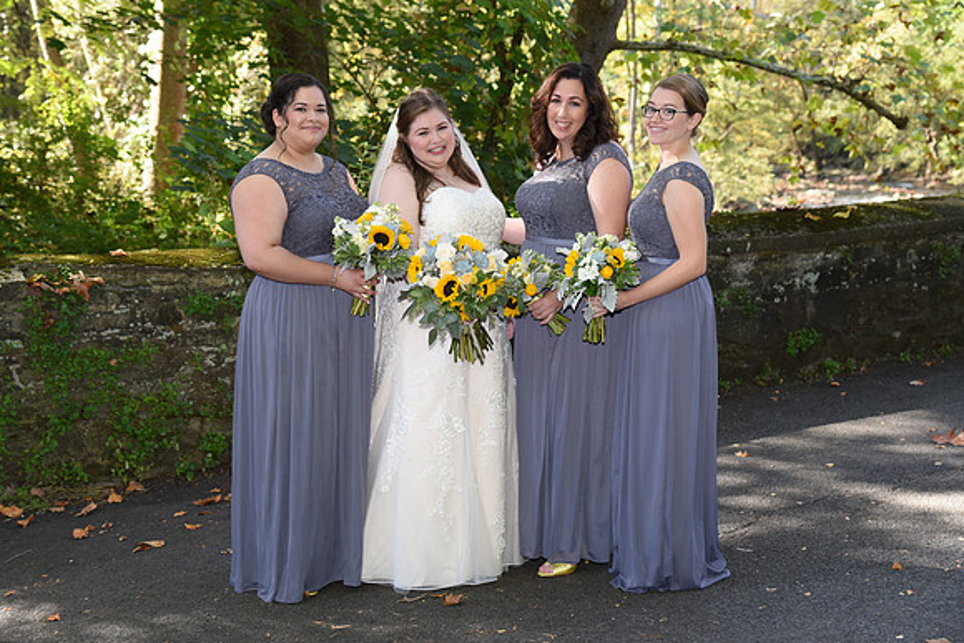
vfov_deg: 26.0
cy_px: 322
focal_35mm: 52
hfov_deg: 38.2
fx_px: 1393
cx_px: 482
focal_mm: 52
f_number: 5
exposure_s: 1/200
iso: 640
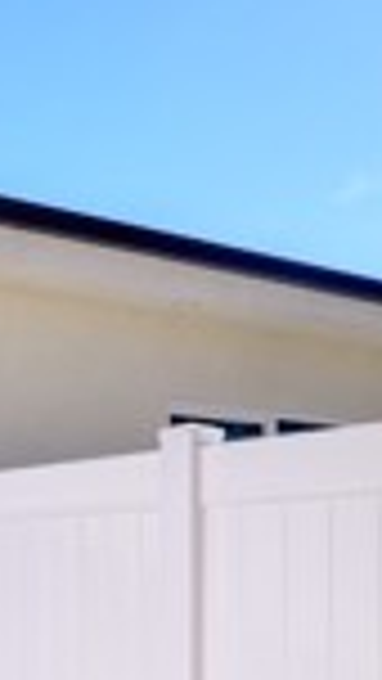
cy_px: 572
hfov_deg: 18.6
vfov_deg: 32.6
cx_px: -45
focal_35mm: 62
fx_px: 1116
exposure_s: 1/800
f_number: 8
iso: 400
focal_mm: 14
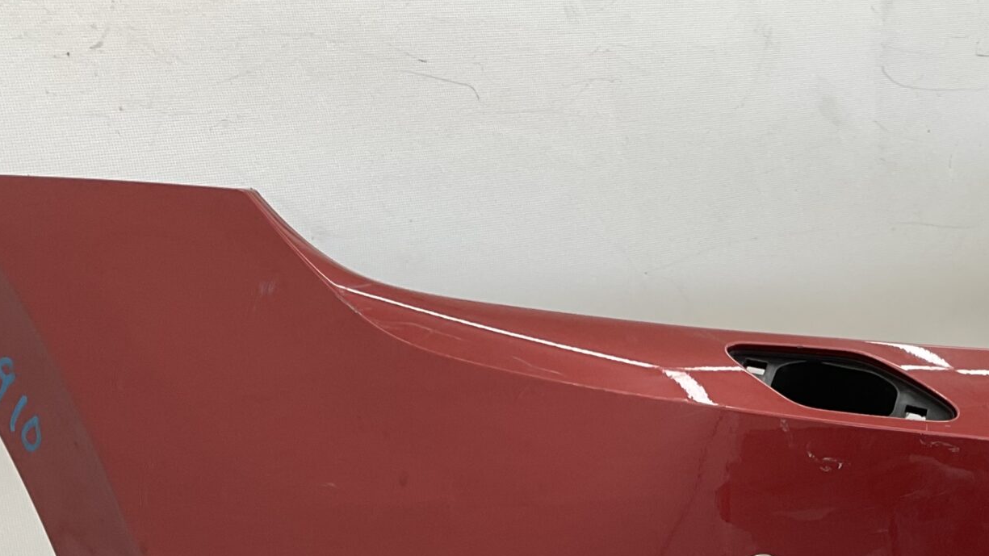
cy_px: 650
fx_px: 1731
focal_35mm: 66
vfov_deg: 17.5
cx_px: 823
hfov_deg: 30.9
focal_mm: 3
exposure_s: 1/100
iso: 20
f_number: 1.8
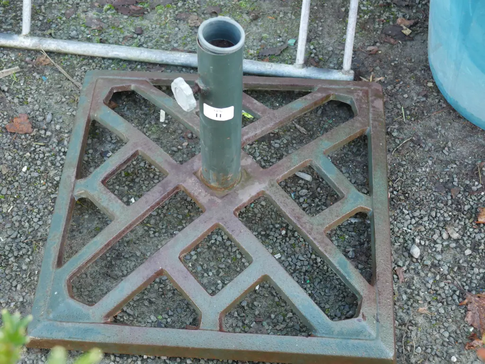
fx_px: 869
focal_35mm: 62
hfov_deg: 31.2
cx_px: 242
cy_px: 182
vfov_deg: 23.7
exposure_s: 1/80
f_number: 5.4
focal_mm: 31
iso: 1000
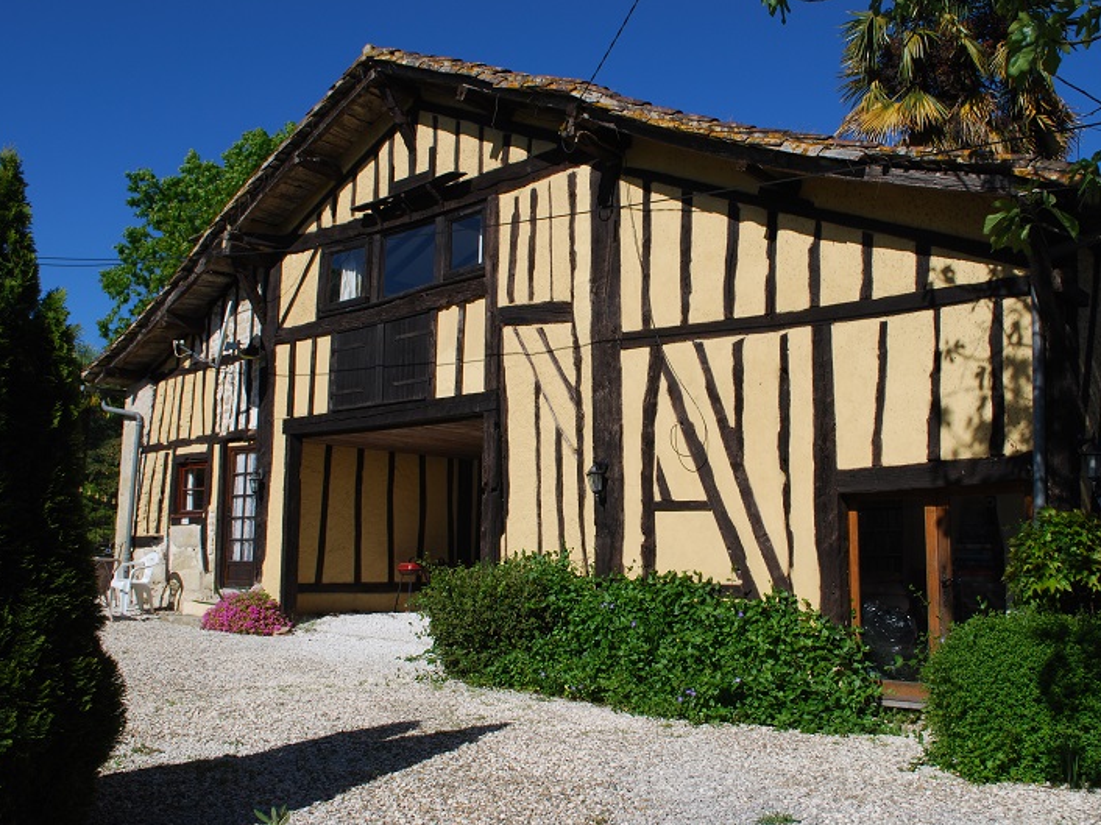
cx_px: 589
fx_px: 1145
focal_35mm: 36
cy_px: 414
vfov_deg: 39.6
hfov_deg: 51.3
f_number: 9
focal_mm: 22
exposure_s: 1/320
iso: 100
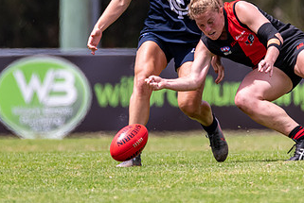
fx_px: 12126
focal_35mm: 1434
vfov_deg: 1.0
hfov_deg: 1.4
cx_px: 160
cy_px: 45
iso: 800
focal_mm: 600
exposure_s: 1/2500
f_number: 6.3
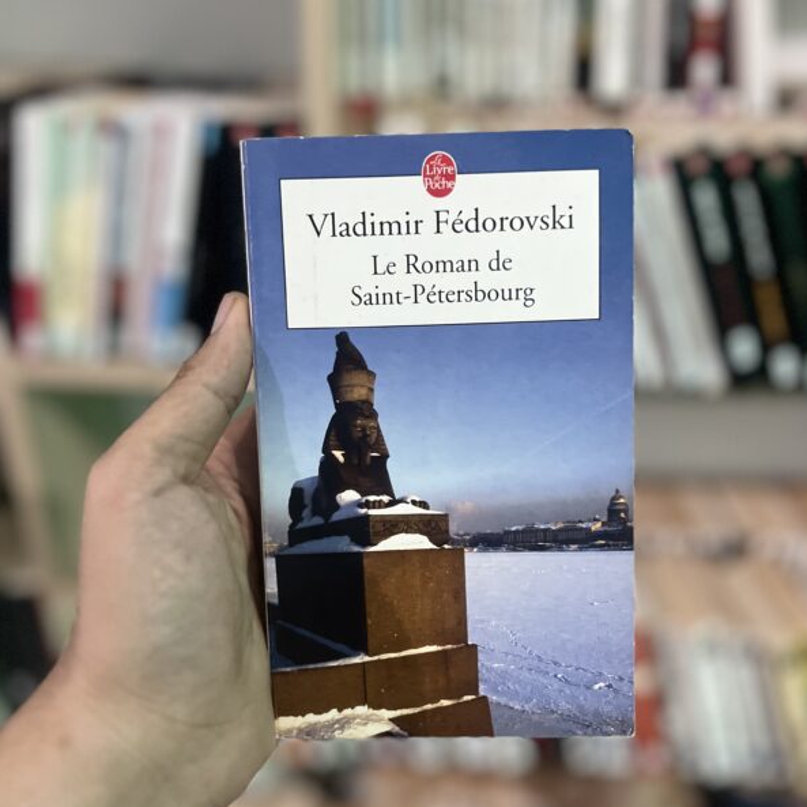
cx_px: 406
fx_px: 818
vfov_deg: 52.5
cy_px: 412
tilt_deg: -27.2
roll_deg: -0.1
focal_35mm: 31
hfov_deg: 52.5
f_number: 1.5
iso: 500
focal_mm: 5.7
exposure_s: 1/53
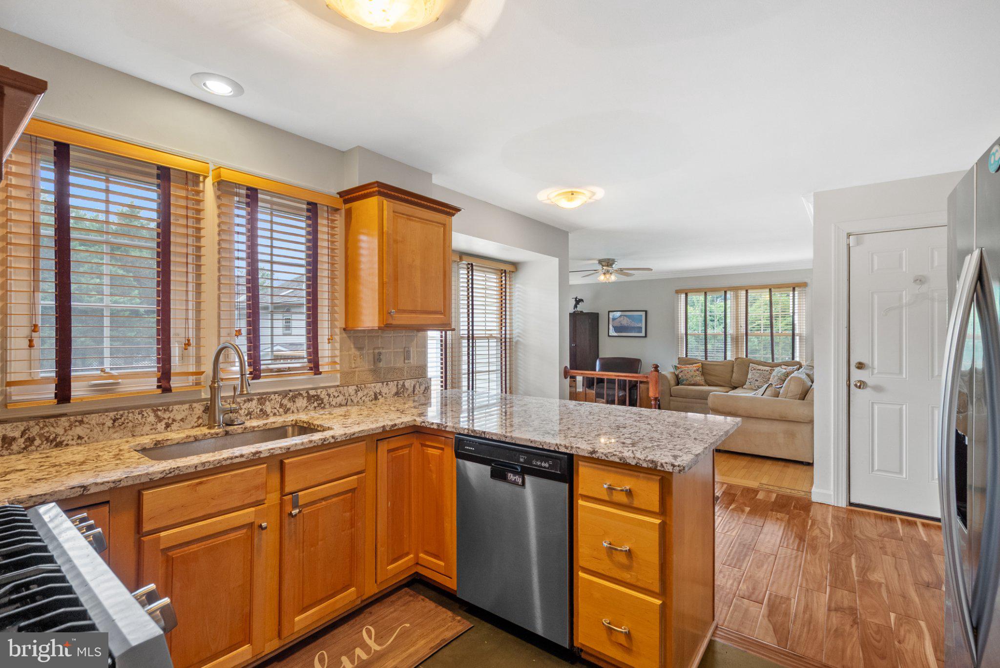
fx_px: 445
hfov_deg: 96.7
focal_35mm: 16
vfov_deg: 73.8
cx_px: 500
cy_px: 334
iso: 800
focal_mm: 16
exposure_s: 1/8
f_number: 8
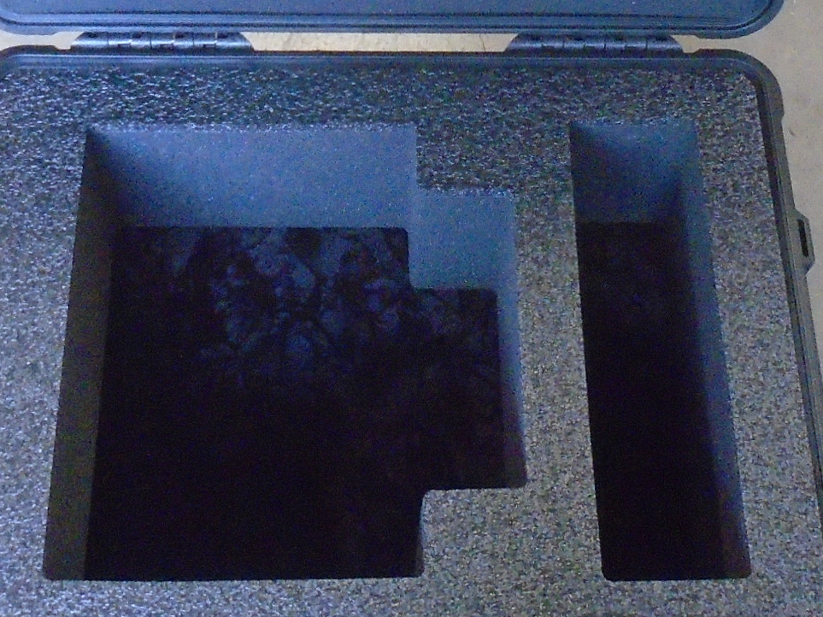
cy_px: 63
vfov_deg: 20.6
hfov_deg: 27.8
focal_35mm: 70
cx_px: 433
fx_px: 1664
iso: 800
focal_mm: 4.6
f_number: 3.2
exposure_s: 1/40
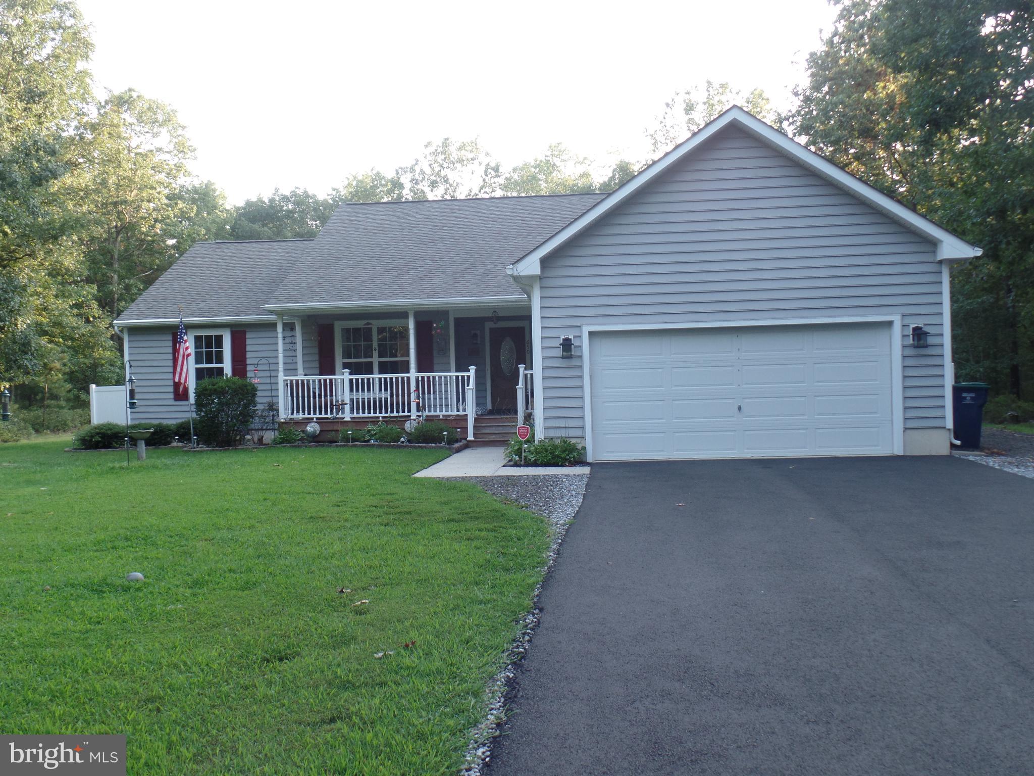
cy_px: 388
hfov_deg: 52.6
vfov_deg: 40.7
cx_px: 517
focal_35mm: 35
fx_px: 1045
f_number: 3.4
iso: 80
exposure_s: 1/60
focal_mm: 6.2
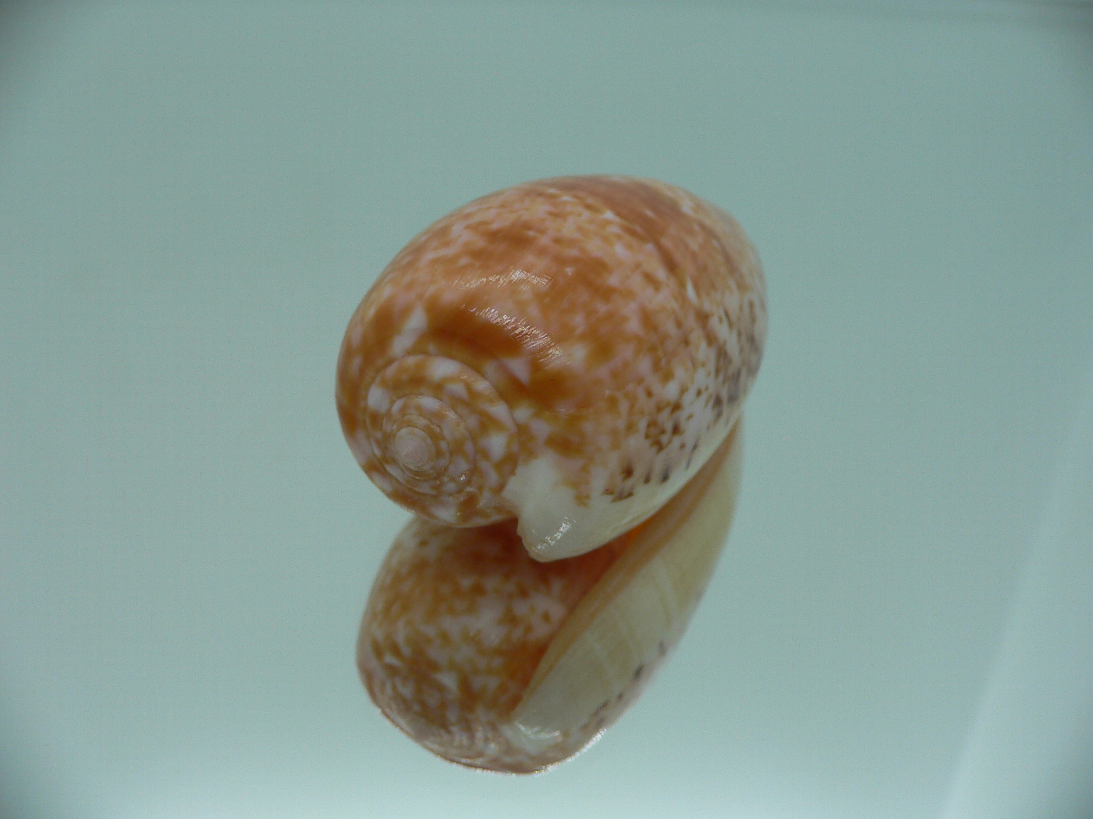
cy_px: 410
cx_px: 546
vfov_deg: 40.7
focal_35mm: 35
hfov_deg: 52.6
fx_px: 1105
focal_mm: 4.6
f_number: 2.8
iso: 80
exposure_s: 1/60
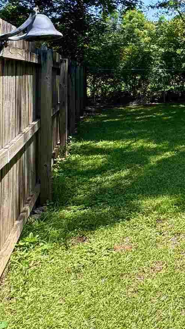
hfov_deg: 23.1
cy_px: 79
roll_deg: -0.1
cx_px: 308
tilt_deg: -1.3
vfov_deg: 52.6
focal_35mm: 36
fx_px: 314
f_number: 2.2
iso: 40
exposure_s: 1/260
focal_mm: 2.22
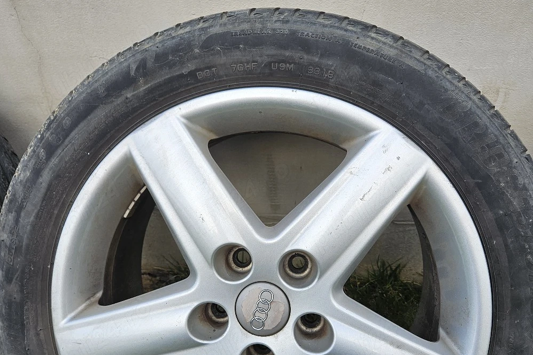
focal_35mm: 32
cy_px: 226
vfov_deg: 40.7
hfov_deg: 58.7
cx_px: 267
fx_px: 474
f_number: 1.8
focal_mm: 5.4
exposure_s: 1/526
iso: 32
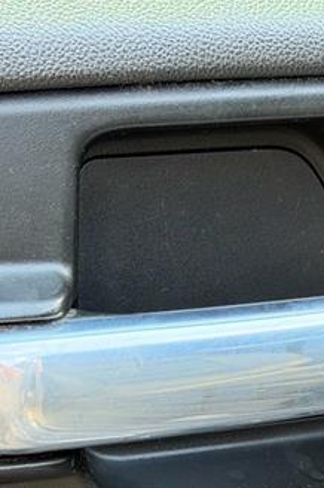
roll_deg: -5.1
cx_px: 309
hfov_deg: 8.7
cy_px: 568
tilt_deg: -28.1
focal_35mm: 156
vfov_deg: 12.9
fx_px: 2110
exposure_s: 1/154
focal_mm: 6.76
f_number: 1.78
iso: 200
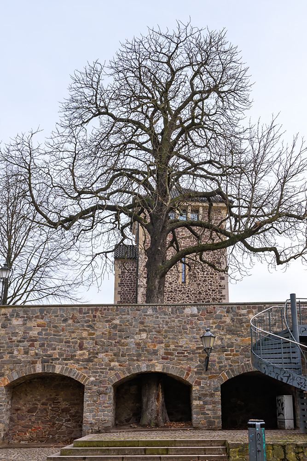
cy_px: 230
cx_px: 154
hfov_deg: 36.9
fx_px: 460
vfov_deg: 53.1
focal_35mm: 36
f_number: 7.1
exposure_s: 1/320
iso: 200
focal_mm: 24
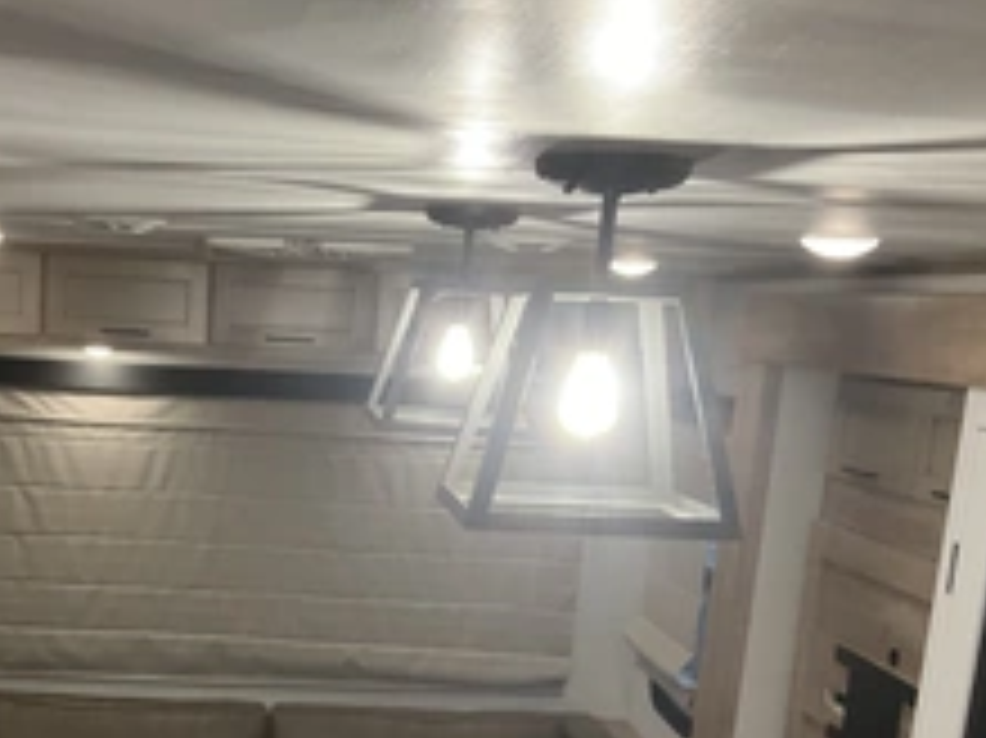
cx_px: 230
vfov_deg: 26.6
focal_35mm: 53
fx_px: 1509
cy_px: 662
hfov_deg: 35.3
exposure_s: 1/48
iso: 320
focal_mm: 3
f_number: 1.8
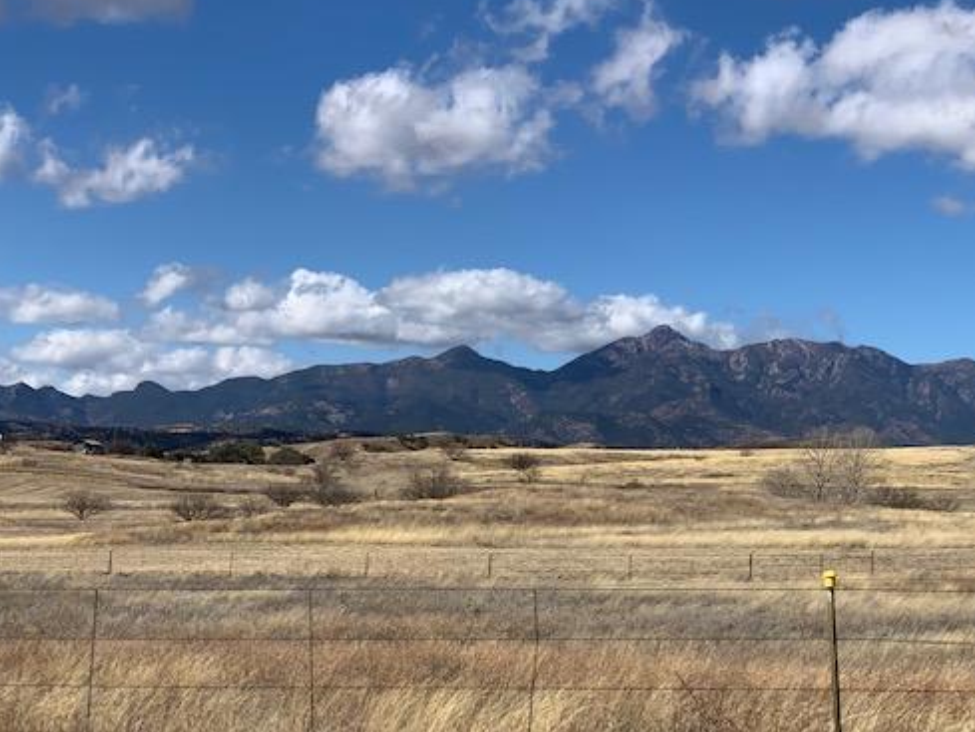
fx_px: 1916
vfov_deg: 21.6
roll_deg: -2.1
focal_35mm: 68
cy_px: 319
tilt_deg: +6.1
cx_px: 526
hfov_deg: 28.5
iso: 16
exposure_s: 1/1712
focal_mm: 6
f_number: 2.4
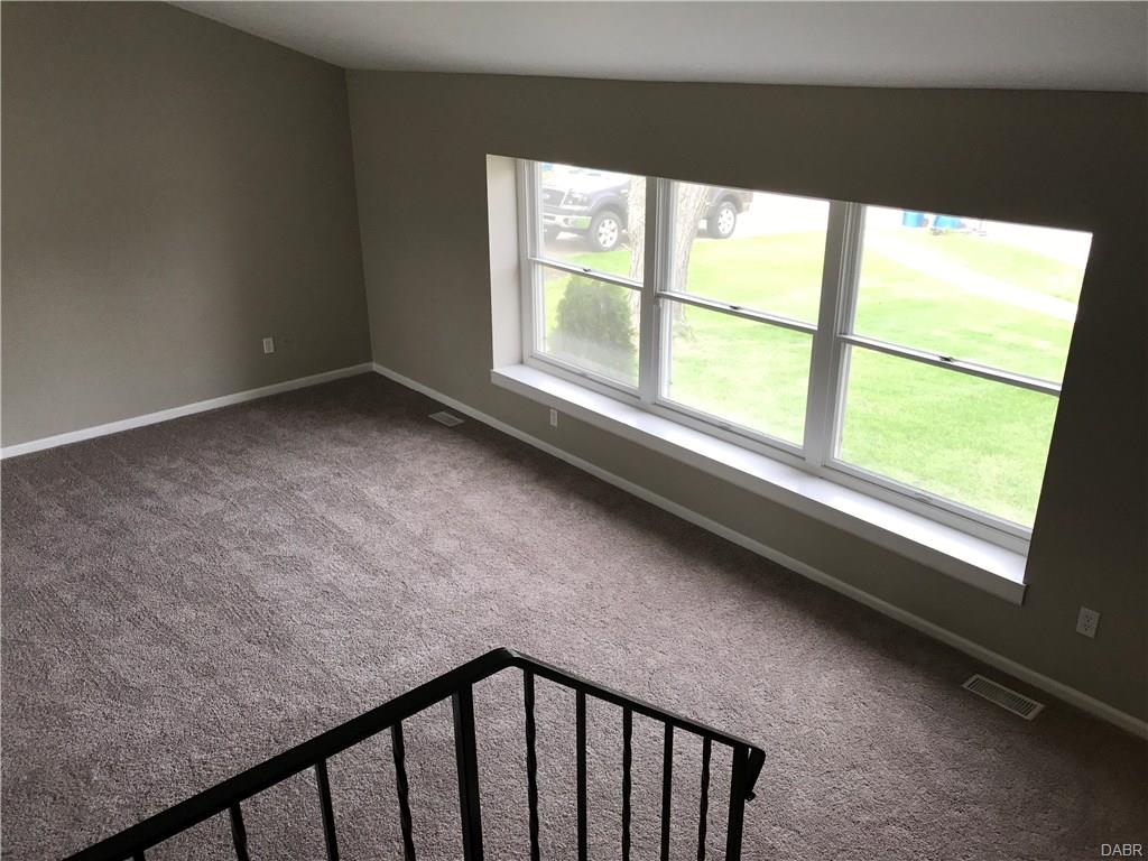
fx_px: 929
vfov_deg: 49.7
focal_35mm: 28
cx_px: 574
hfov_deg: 63.4
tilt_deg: -23.3
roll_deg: -0.1
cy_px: 430
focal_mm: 3.99
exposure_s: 1/120
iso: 32
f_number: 1.8
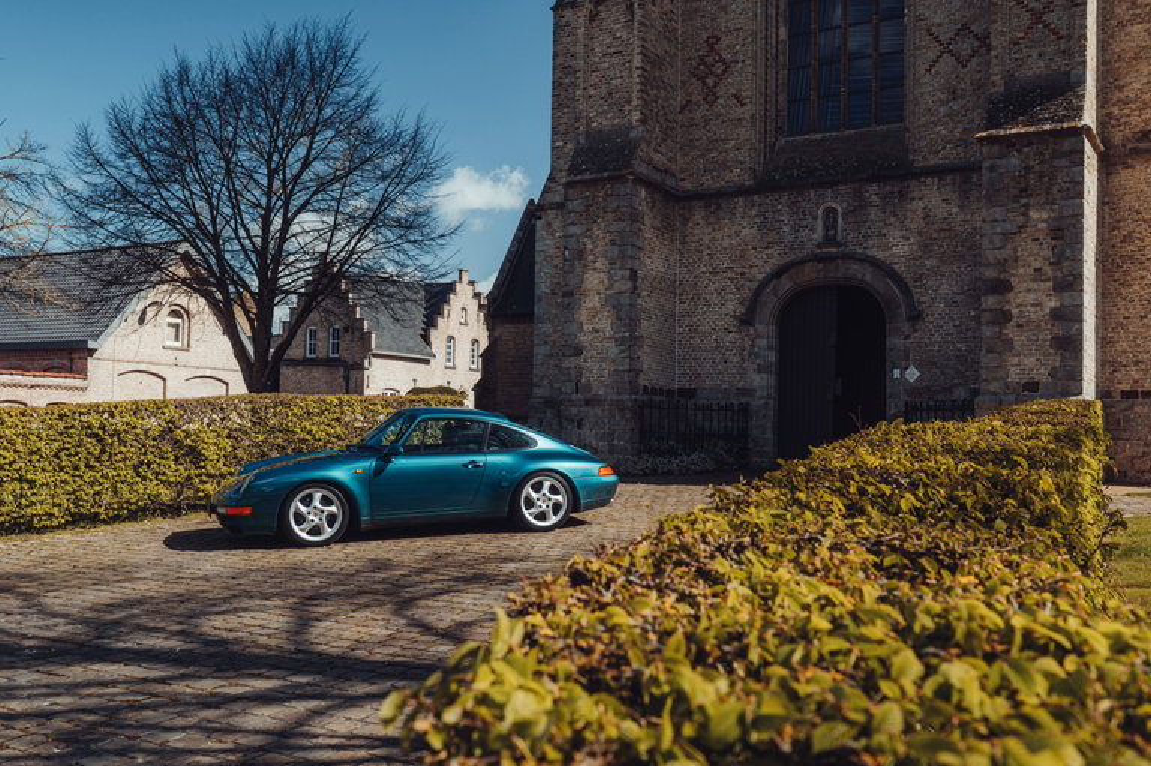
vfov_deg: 37.8
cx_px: 576
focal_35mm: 35
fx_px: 1118
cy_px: 383
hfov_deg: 54.5
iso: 200
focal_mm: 35
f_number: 7.1
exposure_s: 1/200
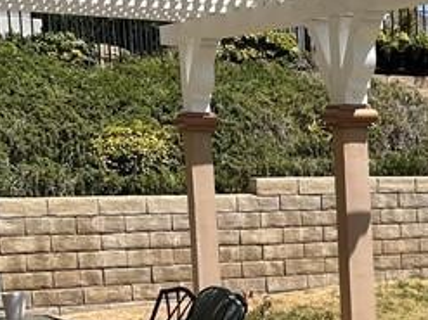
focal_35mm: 108
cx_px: 658
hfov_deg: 16.5
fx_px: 1335
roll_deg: +0.3
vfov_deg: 13.3
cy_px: 382
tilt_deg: -9.5
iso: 32
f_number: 1.6
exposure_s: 1/3731
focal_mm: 4.2
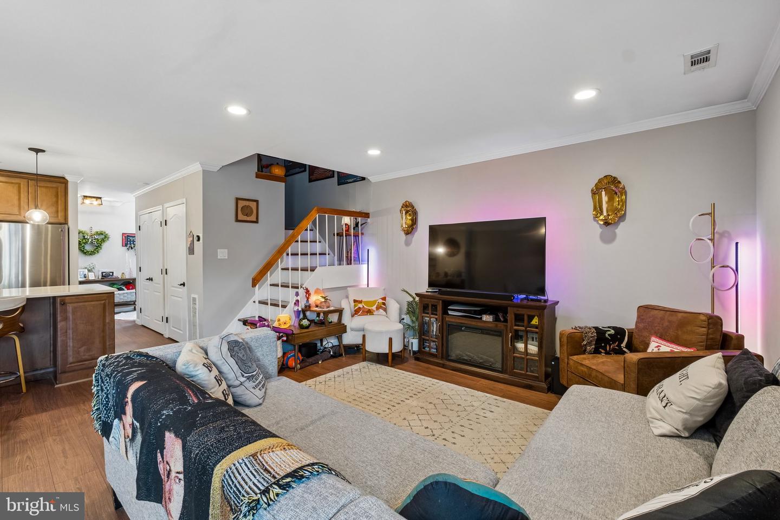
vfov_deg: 77.3
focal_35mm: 15
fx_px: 325
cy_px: 260
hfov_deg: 100.4
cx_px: 390
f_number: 8
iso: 250
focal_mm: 10
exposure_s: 1/3.33
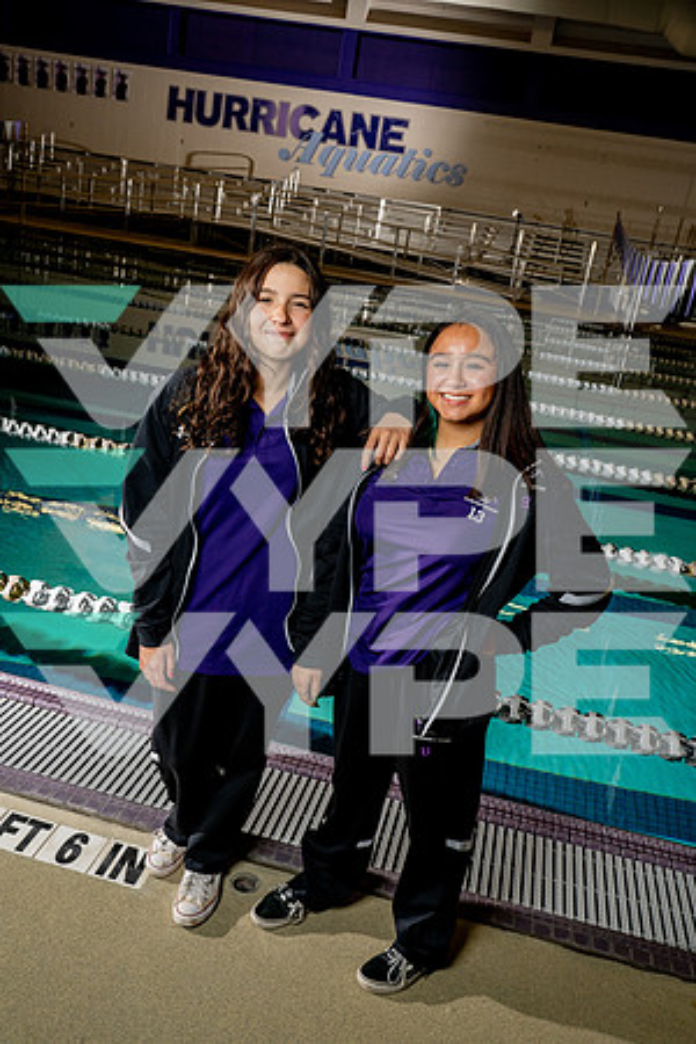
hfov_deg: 41.1
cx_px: 348
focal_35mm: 32
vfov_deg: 58.7
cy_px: 522
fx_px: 928
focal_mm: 32
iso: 400
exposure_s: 1/250
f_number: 8
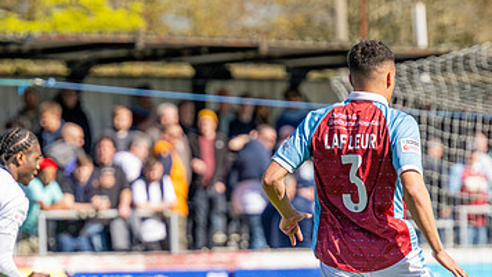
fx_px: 4930
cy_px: 252
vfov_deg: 3.2
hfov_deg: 5.7
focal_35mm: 378
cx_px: 220
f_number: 4
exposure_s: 1/2500
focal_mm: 190
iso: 400
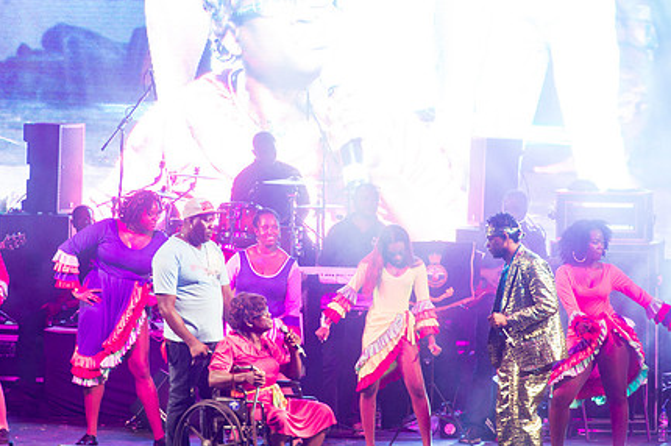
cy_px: 264
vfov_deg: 3.0
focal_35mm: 459
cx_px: 326
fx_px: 8548
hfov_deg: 4.5
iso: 3200
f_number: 5.6
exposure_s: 1/200
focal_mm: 340
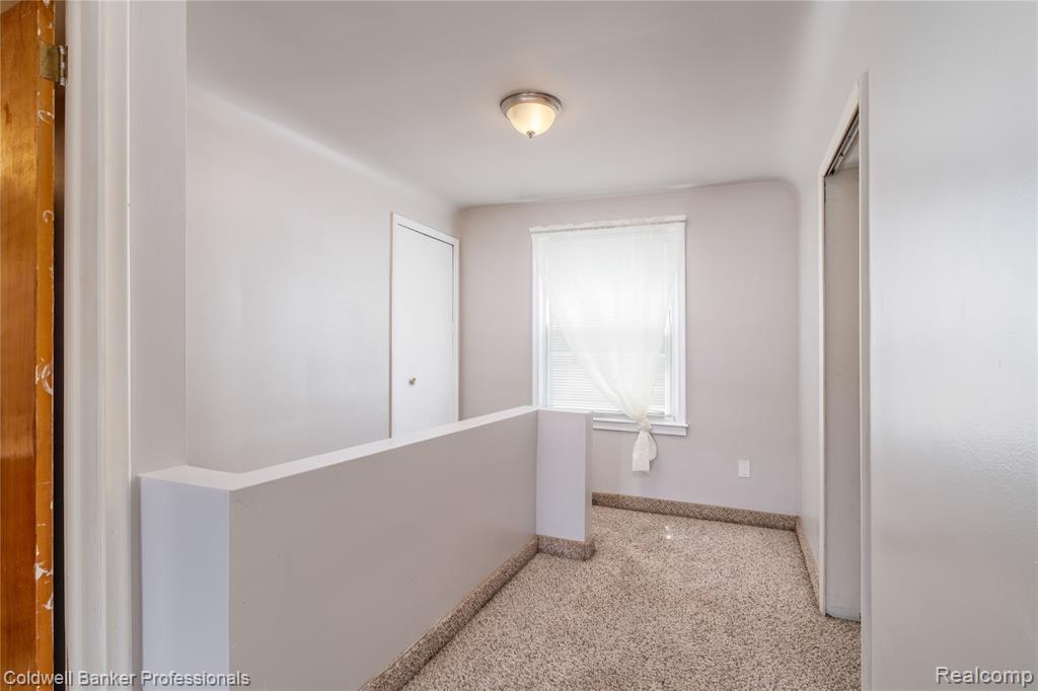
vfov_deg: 67.3
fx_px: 519
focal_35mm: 18
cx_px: 519
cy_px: 346
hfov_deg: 90.0
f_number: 5.6
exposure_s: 1/125
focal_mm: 11.9
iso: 640
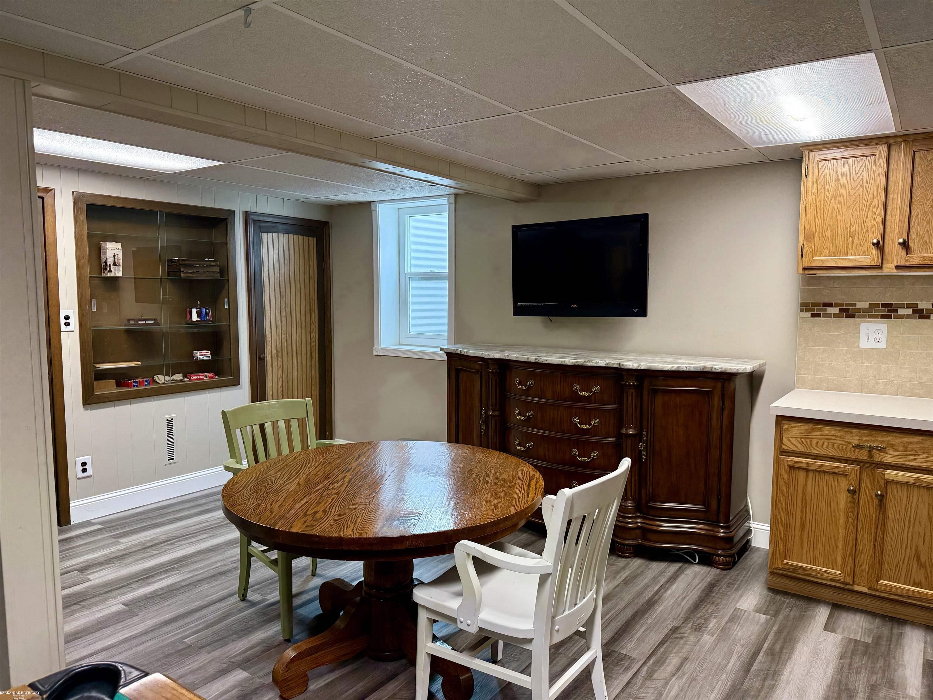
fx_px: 647
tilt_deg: -4.5
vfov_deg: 56.8
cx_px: 466
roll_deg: -0.1
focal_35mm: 24
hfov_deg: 71.6
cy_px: 350
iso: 320
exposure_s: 1/120
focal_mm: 6.76
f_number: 1.78
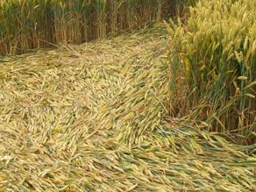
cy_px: 16
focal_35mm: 68
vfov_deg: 21.1
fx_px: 503
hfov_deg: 28.4
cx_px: 170
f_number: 5.5
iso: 64
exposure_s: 1/250
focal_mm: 5.7
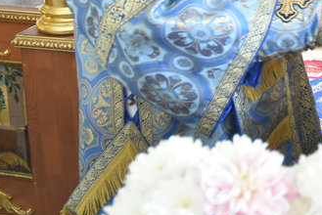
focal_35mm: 84
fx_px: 752
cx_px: 397
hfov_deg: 22.1
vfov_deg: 15.4
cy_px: -81
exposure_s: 1/30
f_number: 3.5
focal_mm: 18
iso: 800
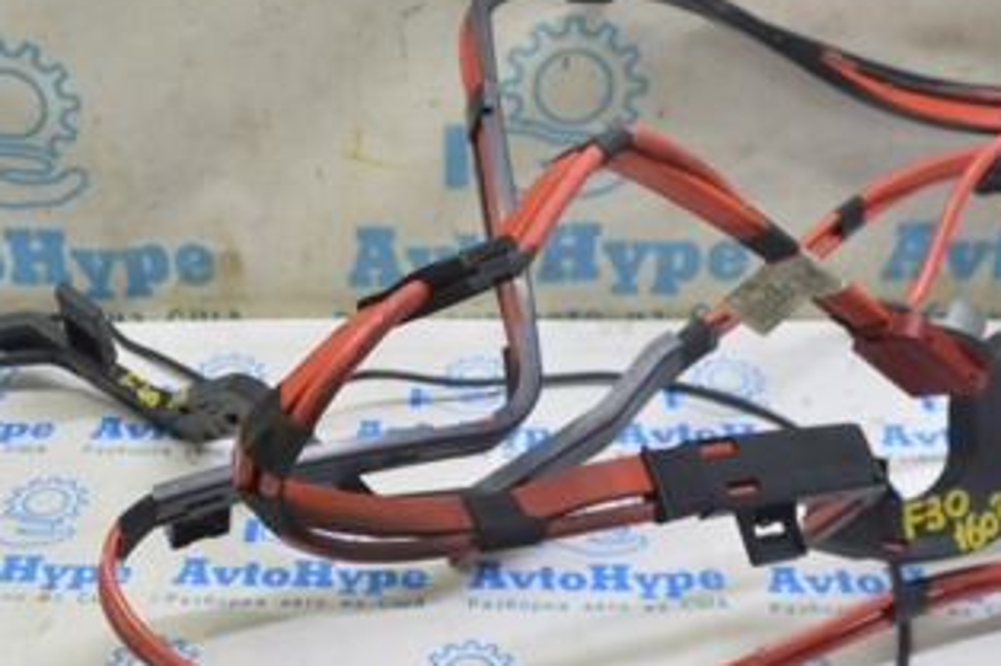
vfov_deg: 24.6
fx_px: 1528
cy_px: 327
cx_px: 434
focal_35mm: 55
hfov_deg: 36.2
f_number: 5.6
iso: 400
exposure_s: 1/20
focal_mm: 18
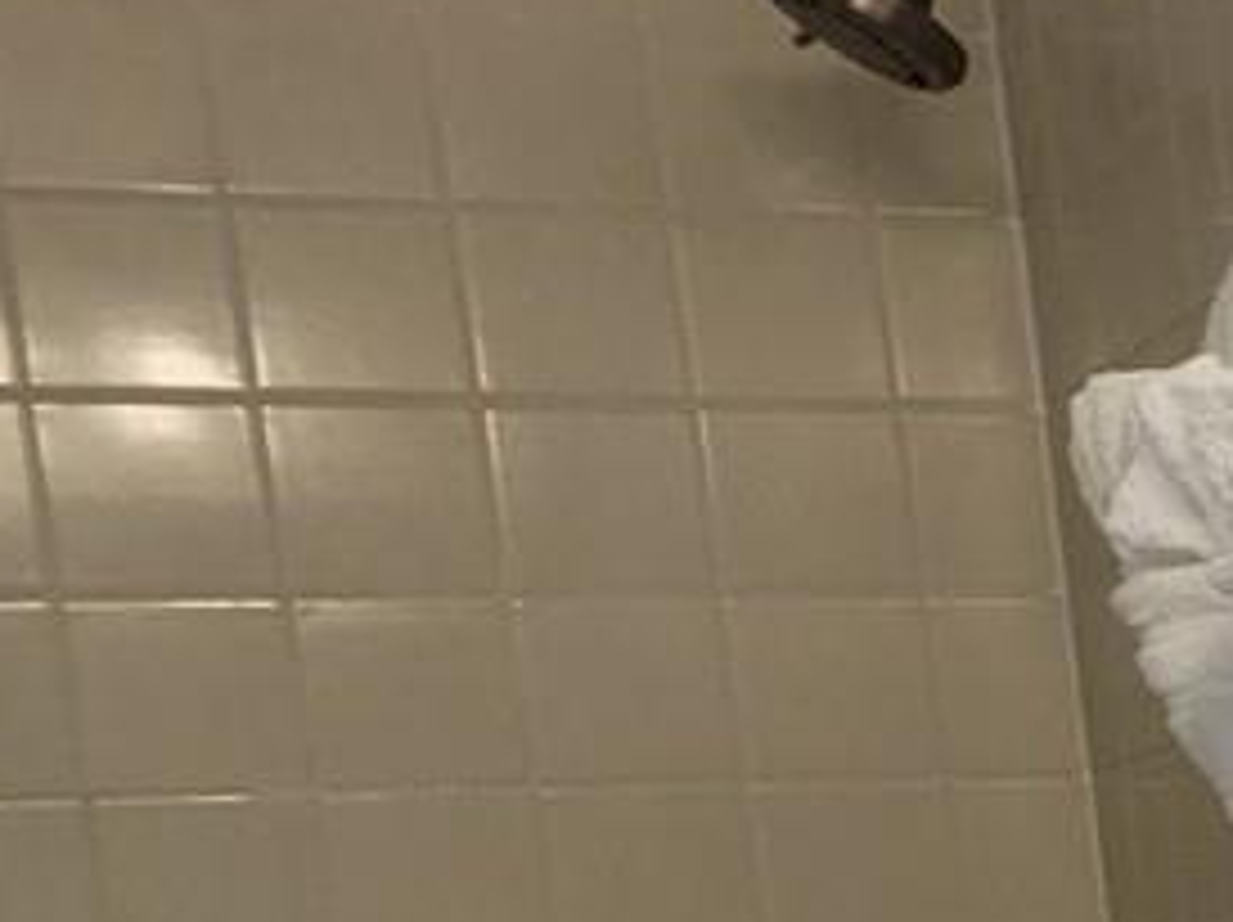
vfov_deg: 9.1
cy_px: 1920
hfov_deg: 10.2
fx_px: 5409
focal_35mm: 152
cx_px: 3474
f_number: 1.8
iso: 160
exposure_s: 1/60
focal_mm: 5.4
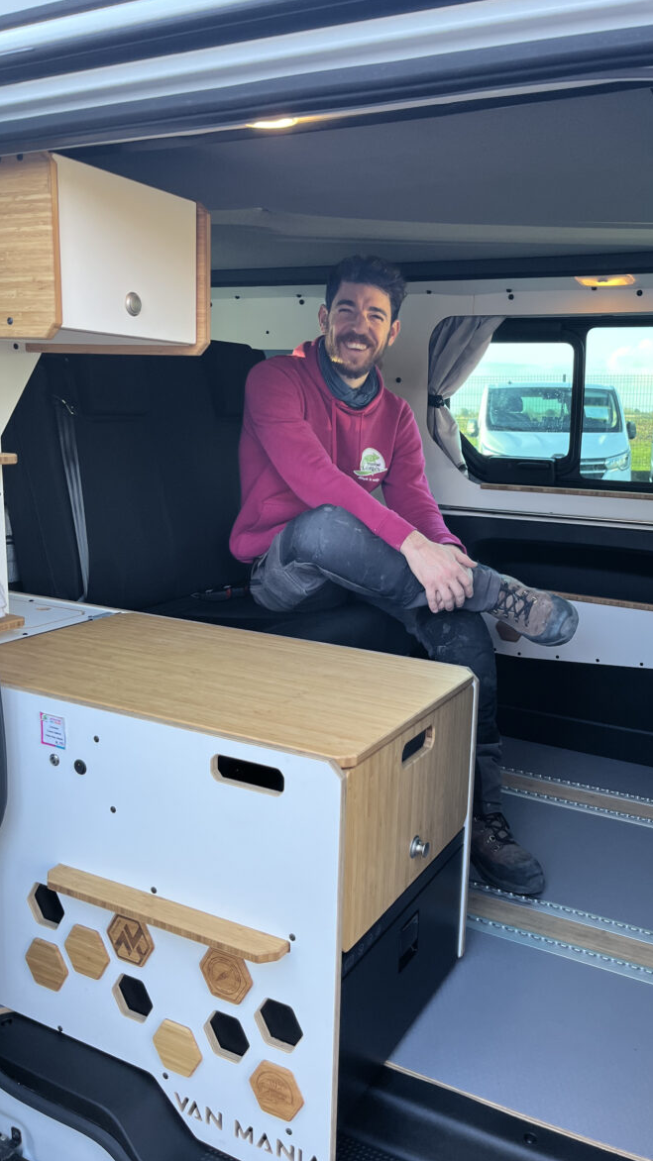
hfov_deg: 40.0
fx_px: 893
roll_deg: +0.1
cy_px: 583
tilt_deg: -10.8
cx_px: 381
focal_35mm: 29
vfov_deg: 66.1
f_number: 1.6
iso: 80
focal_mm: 5.1
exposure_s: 1/121
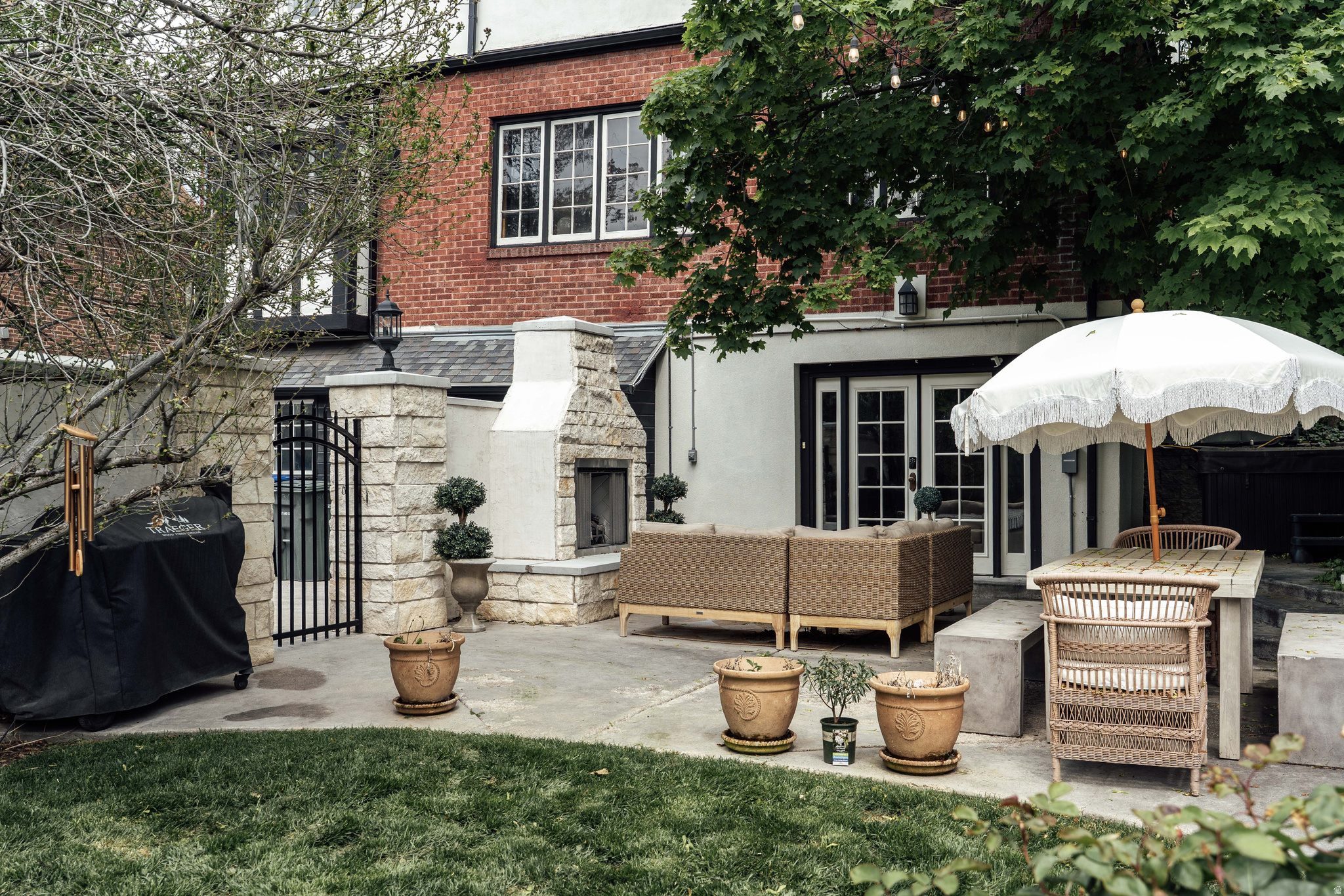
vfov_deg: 41.2
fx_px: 1191
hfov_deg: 58.9
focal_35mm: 32
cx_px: 672
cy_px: 448
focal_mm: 31.9
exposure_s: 1/160
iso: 100
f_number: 5.6
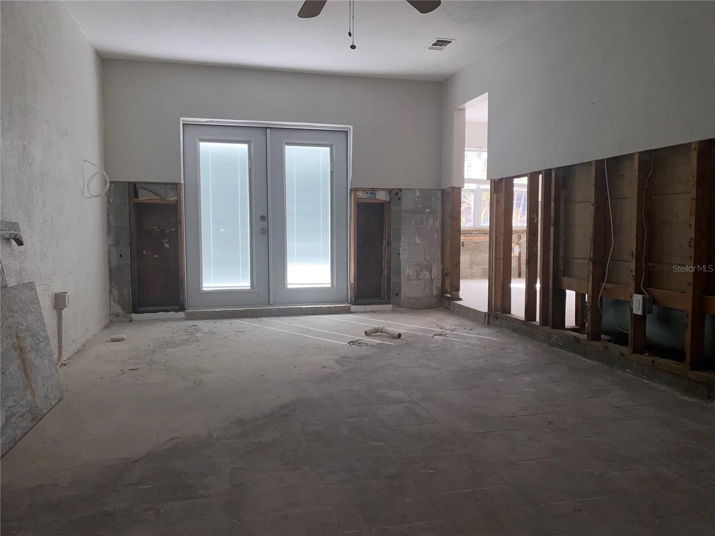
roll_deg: -0.7
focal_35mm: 26
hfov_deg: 67.3
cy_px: 268
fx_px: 537
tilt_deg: -4.3
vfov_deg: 53.1
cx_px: 358
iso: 32
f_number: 1.8
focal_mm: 4.25
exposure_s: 1/185
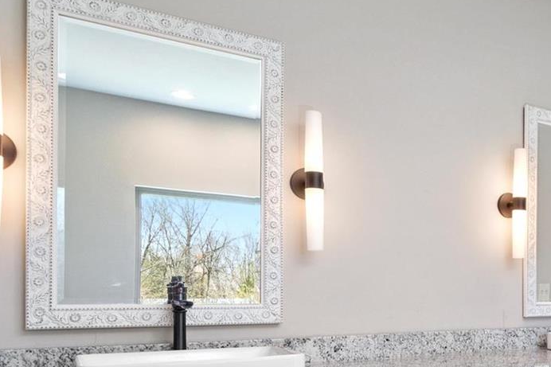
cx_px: 529
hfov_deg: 45.3
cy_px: 300
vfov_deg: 34.7
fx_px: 566
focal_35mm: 37
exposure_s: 1/20
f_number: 7.1
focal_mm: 8
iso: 400
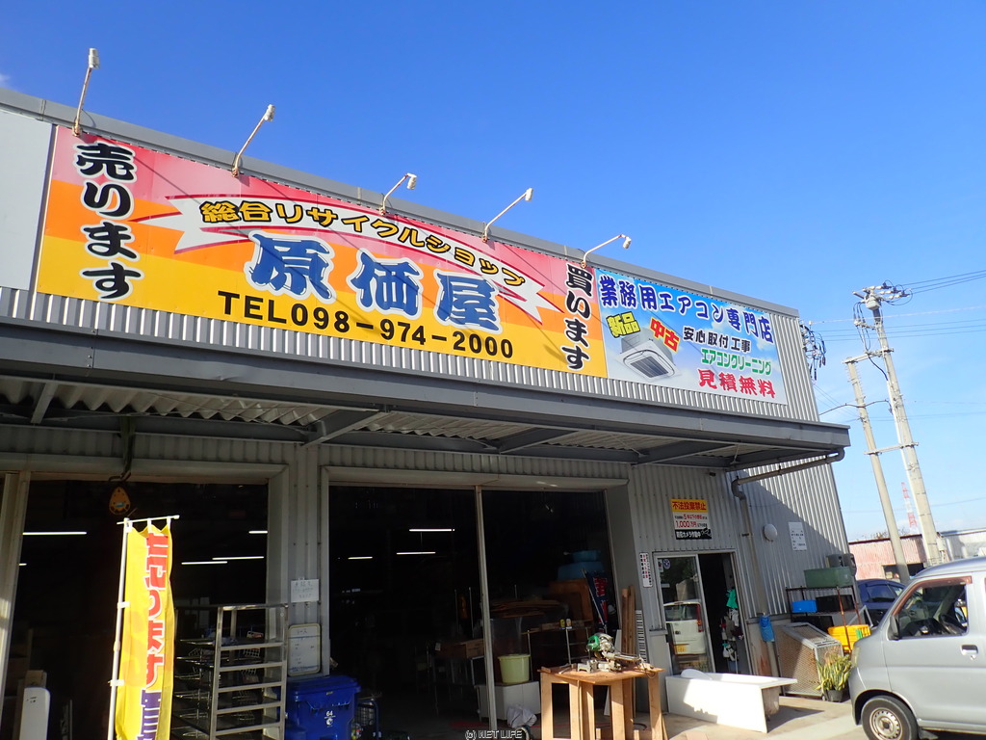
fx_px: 712
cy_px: 370
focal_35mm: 25
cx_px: 493
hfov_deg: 69.4
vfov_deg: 54.9
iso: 100
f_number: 2.8
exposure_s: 1/1000
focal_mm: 4.5
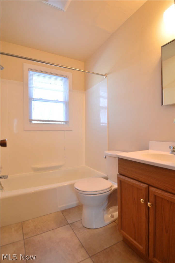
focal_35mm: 17
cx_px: 88
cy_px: 132
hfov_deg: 69.6
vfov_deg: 92.5
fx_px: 126
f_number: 3.5
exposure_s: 1/60
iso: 450
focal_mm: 11.5
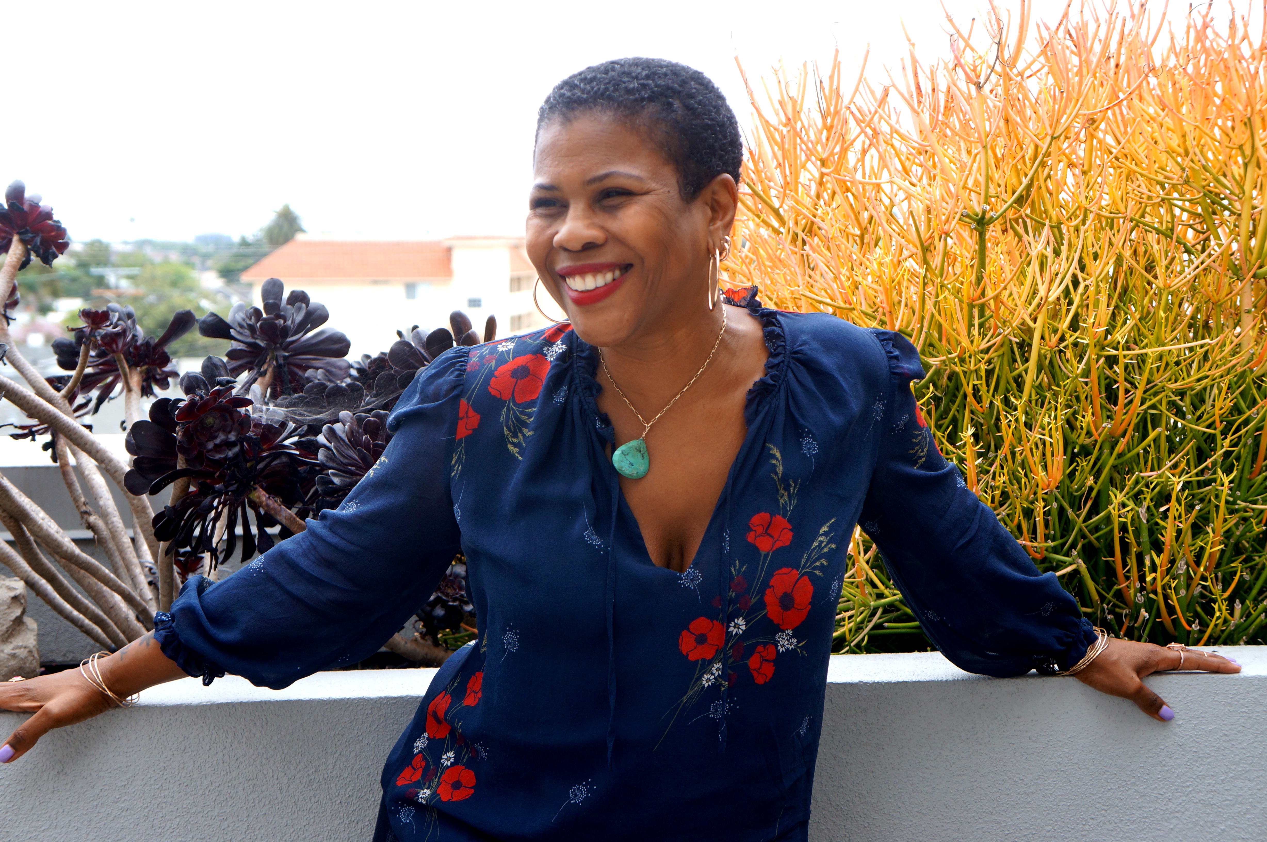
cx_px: 634
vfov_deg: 23.7
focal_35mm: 57
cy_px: 421
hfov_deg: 35.1
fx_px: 2004
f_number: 5
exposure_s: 1/400
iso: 200
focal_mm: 38
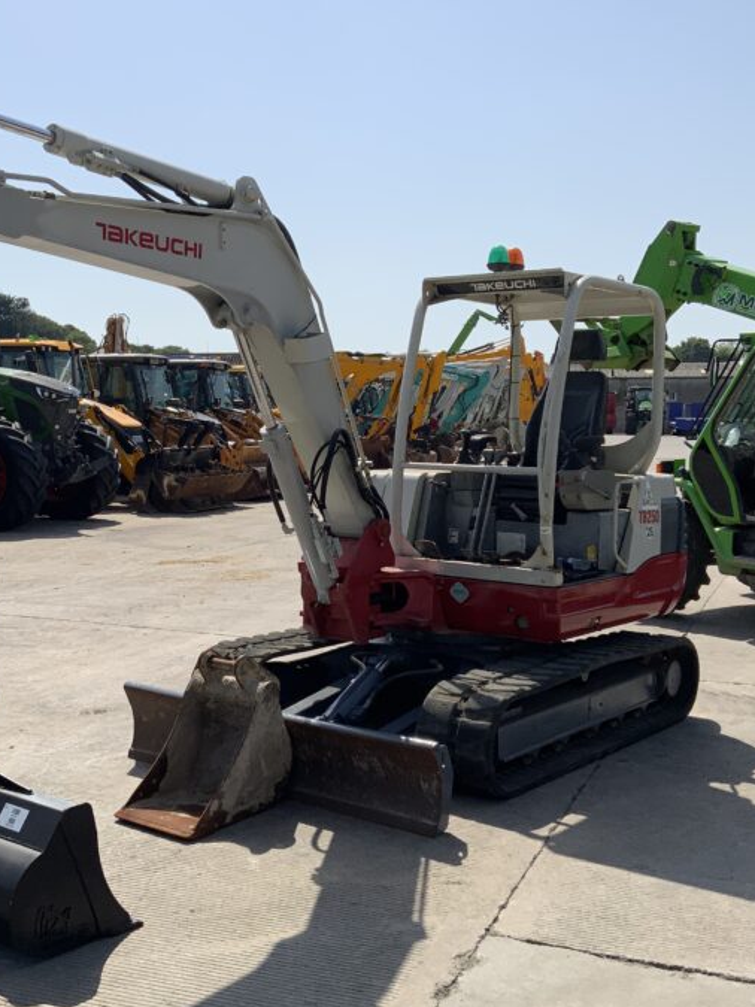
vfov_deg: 43.0
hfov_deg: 32.7
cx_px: 269
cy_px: 512
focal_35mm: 44
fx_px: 1280
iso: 20
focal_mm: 3
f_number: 1.8
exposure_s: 1/3125
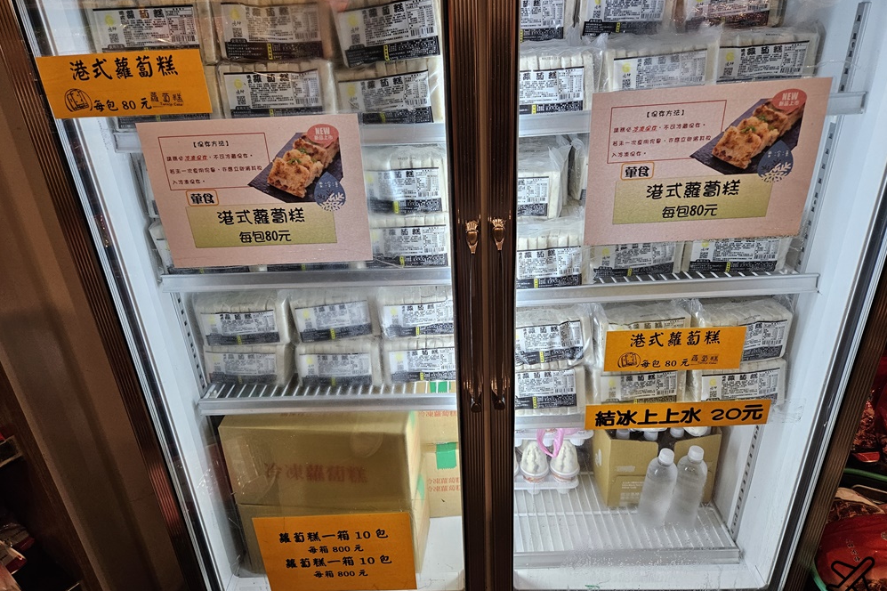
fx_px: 591
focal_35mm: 24
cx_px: 444
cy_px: 285
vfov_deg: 53.1
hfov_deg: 73.8
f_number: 1.8
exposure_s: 1/120
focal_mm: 5.4
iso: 160
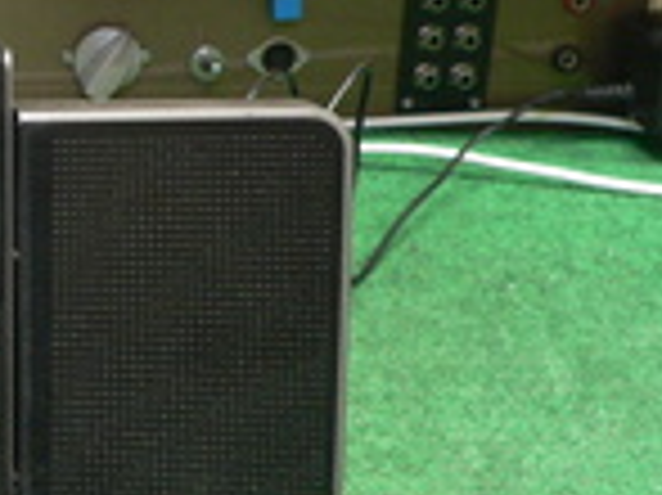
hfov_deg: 19.6
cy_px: 349
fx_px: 1777
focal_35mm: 93
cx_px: -167
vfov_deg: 15.8
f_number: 2.8
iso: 200
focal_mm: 6
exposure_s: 1/8
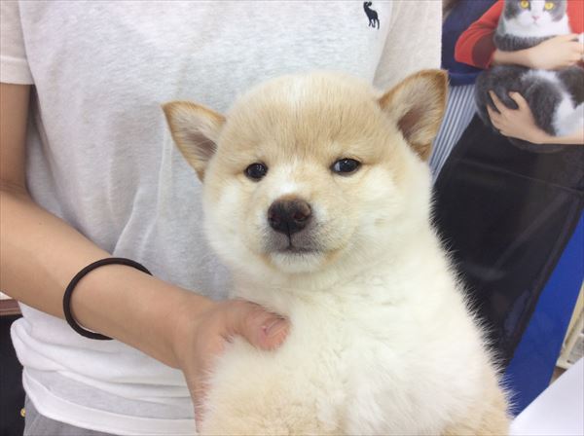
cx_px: 292
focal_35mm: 32
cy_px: 218
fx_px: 539
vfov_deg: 44.0
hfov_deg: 56.9
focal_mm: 3.3
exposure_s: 1/24
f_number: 2.4
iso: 32
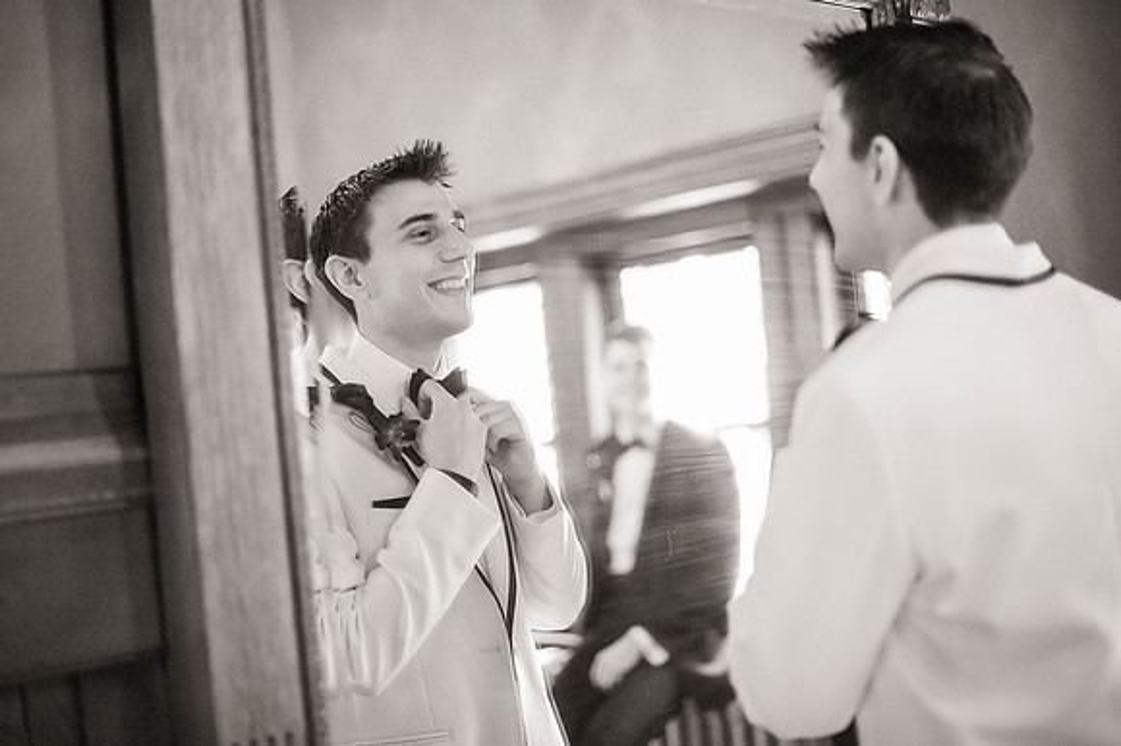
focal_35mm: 50
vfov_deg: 27.0
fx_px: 1556
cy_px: 373
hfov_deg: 39.6
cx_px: 560
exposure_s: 1/160
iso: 6400
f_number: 1.6
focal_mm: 50
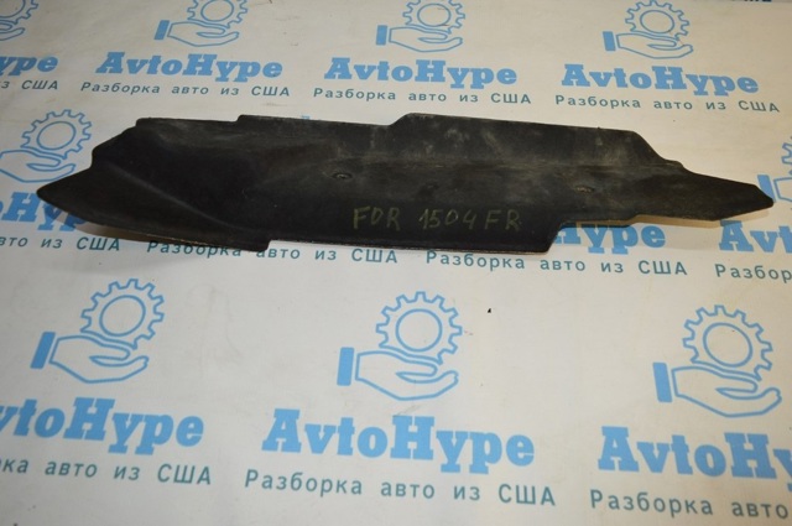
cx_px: 396
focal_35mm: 27
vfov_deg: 47.8
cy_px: 263
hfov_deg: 67.4
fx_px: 593
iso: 250
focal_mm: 18
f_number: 4
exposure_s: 1/125
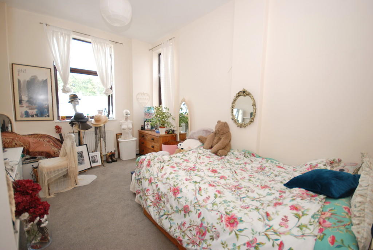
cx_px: 186
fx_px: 156
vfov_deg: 77.5
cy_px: 125
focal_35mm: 15
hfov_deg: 100.3
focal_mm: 10
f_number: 4
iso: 160
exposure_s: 1/60
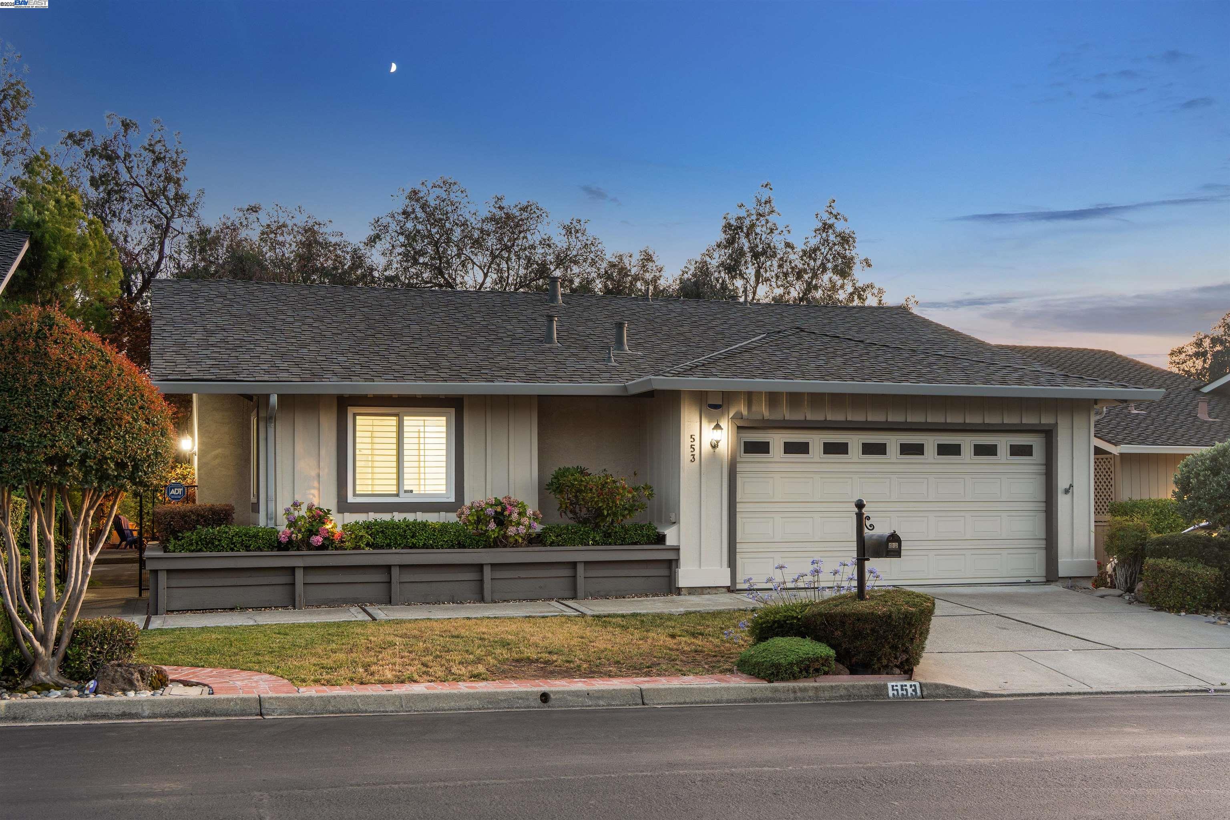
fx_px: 1298
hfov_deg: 50.7
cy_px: 410
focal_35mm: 38
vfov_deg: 35.1
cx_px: 615
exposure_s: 3.2
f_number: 9
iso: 200
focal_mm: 38
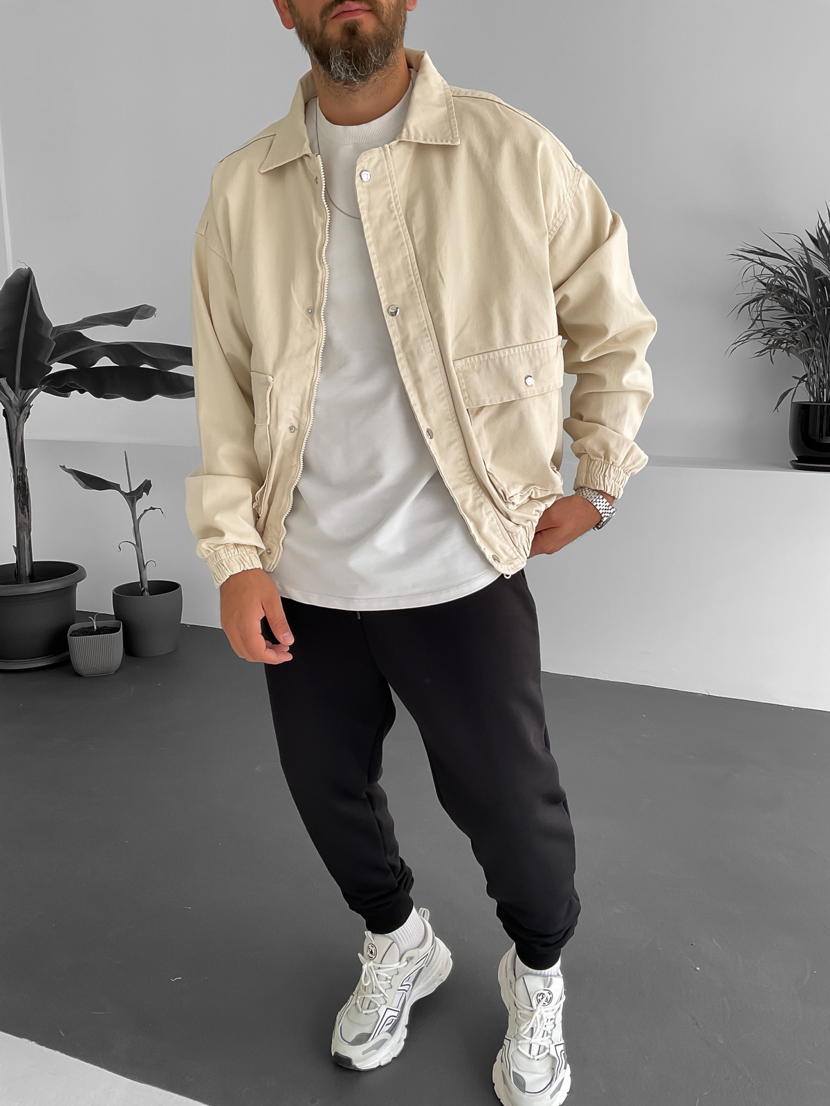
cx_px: 415
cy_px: 553
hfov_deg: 48.2
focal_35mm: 29
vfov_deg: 61.7
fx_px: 927
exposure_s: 1/120
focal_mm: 3
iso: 20
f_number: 1.8
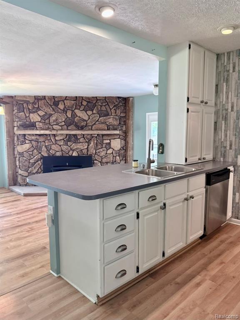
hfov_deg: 56.8
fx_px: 222
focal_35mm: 24
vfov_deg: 71.6
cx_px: 120
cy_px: 160
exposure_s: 1/60
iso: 400
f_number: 1.78
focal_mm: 6.76
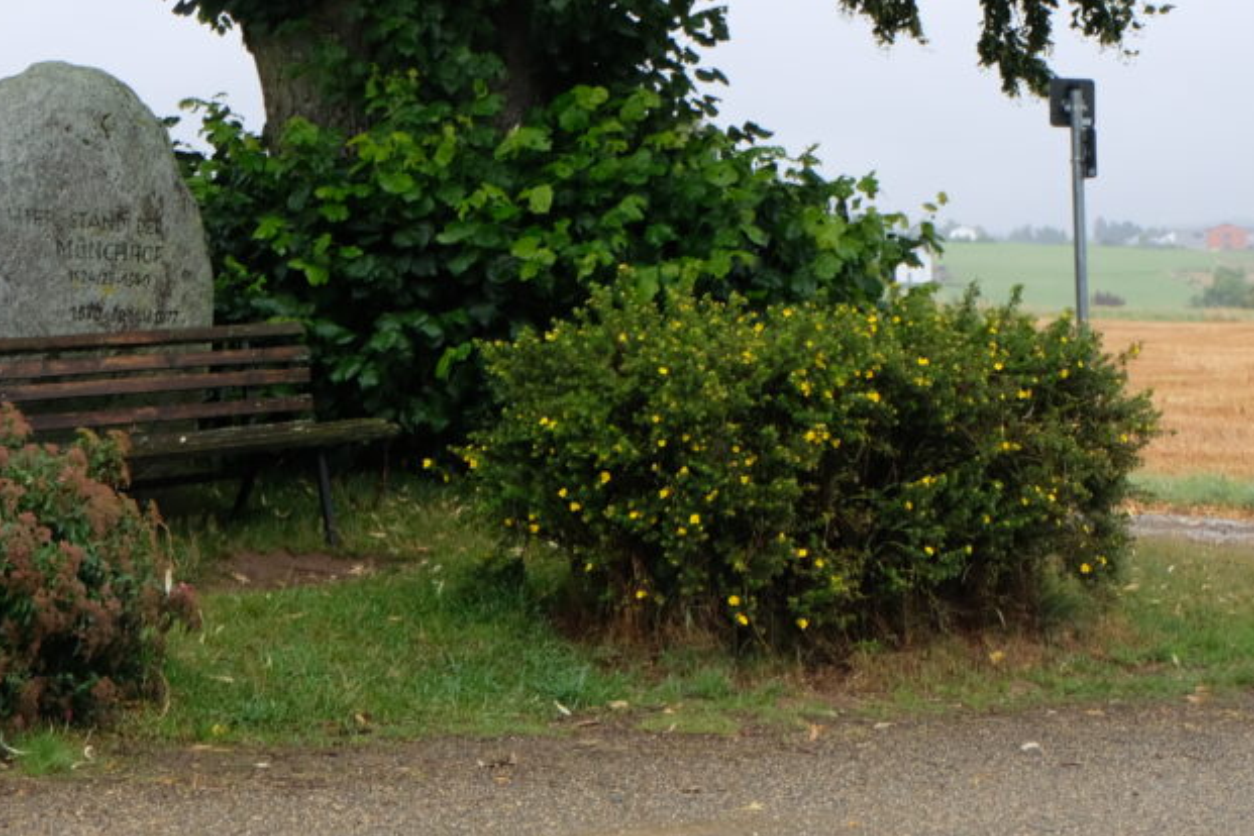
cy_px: 63
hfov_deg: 23.9
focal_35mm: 85
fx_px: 2961
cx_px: 477
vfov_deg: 15.9
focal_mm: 29.5
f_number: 4.7
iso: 400
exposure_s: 1/160
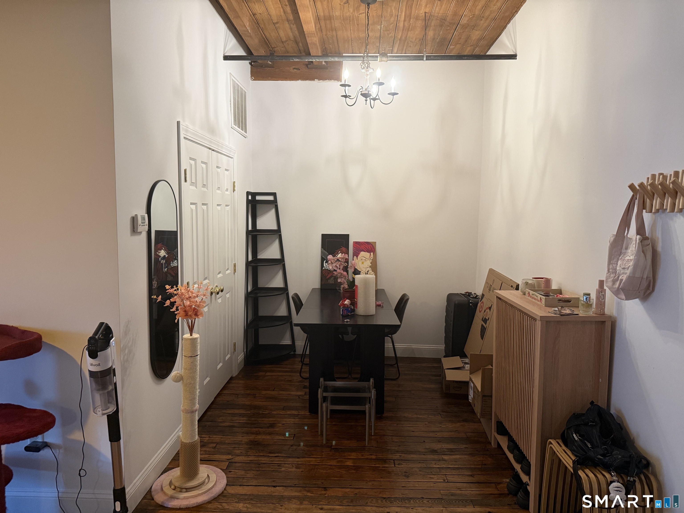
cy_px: 256
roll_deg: -0.6
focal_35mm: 24
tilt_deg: -4.7
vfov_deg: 56.8
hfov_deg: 71.6
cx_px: 342
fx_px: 474
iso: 320
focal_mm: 6.76
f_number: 1.78
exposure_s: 1/60
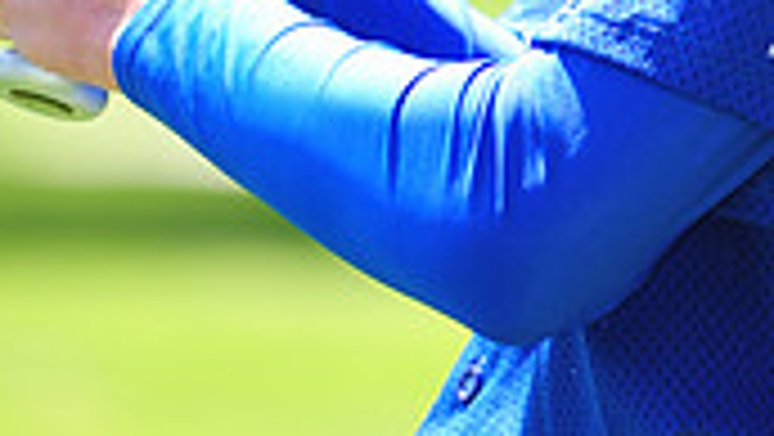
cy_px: -661
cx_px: 738
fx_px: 14519
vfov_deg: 1.7
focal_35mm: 707
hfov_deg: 3.1
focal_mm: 200
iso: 200
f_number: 4.5
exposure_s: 1/320
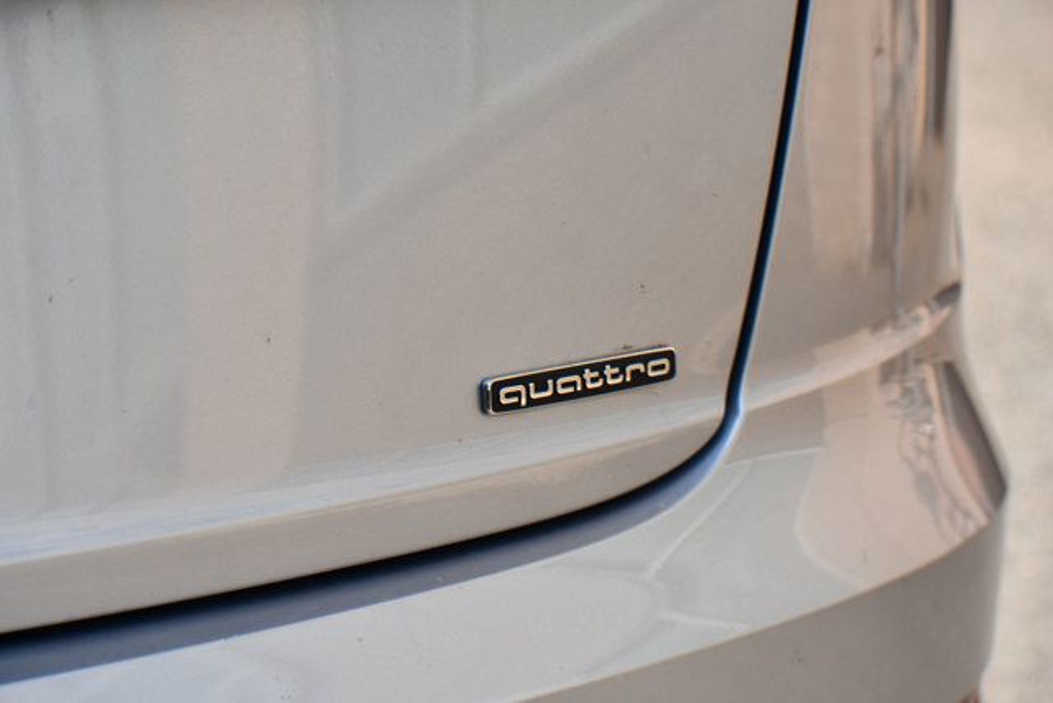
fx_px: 3072
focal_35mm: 105
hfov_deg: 19.5
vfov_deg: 13.0
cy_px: 352
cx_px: 526
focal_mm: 70
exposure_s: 1/320
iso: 100
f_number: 9
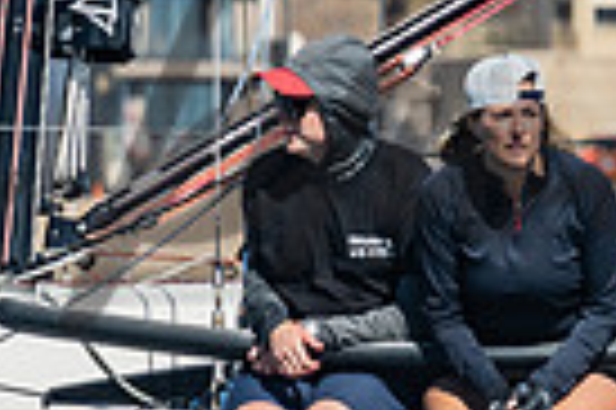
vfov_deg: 1.3
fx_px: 18116
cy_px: 191
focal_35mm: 1060
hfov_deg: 1.9
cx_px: 372
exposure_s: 1/640
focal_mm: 200
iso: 160
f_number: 6.3
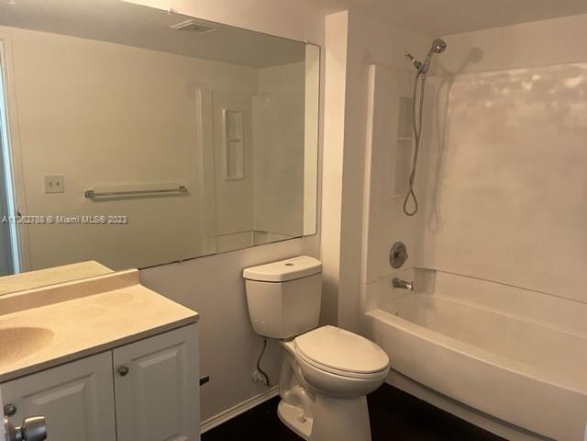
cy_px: 220
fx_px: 441
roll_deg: -0.7
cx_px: 294
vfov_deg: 53.1
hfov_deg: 67.3
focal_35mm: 26
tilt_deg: -10.2
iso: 160
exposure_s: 1/60
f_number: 1.6
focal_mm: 4.2
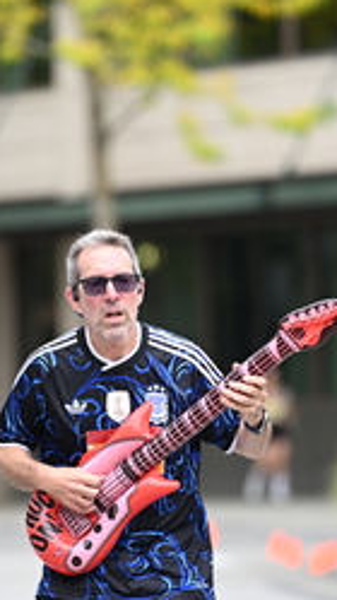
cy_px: 342
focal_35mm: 462
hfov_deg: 2.6
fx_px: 7342
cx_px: 148
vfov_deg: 4.7
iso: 640
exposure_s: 1/1600
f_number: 2.8
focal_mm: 200
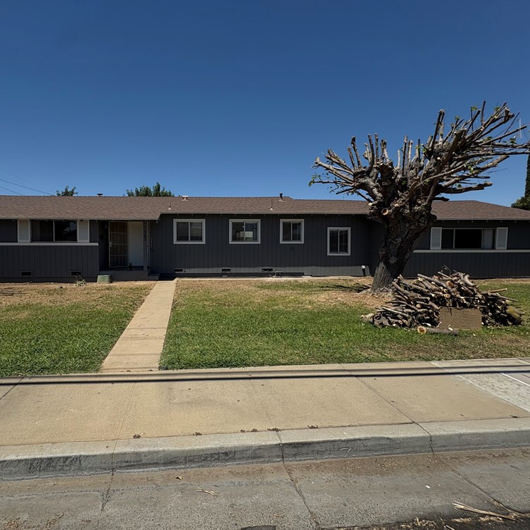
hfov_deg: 82.6
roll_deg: +0.7
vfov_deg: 83.9
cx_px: 203
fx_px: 294
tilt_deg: -1.9
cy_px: 258
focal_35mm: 17
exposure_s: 1/3390
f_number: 2.2
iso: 50
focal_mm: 2.22
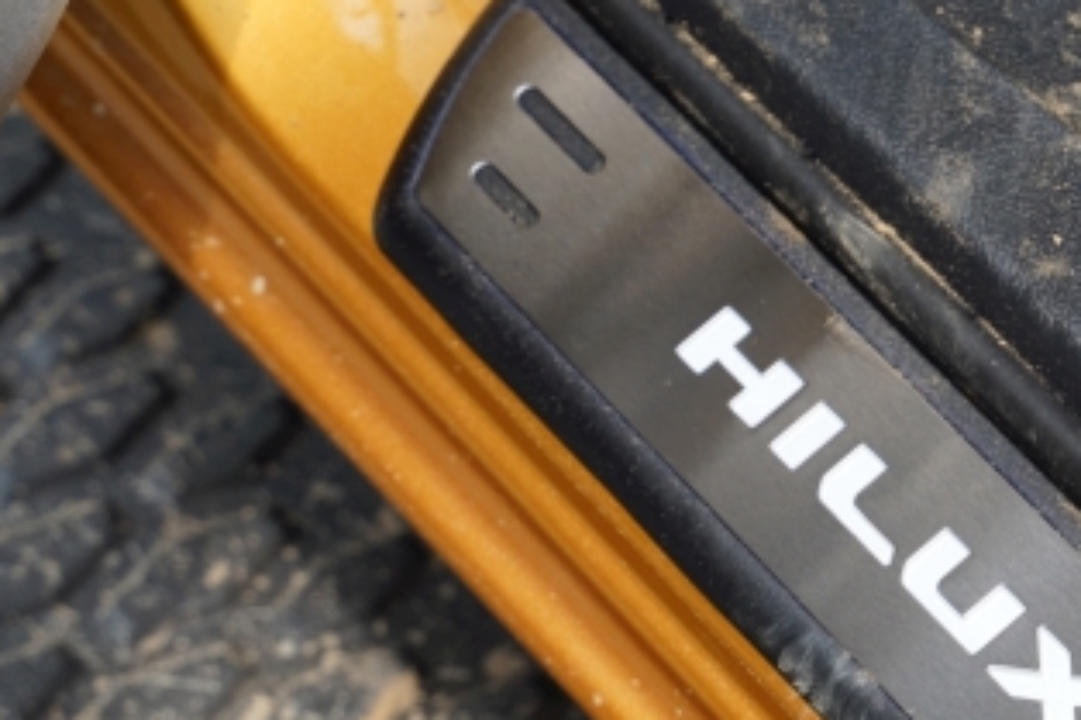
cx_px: 1033
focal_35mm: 148
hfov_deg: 13.7
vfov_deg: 9.3
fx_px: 4442
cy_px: 515
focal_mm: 58
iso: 100
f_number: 4.5
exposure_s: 1/50
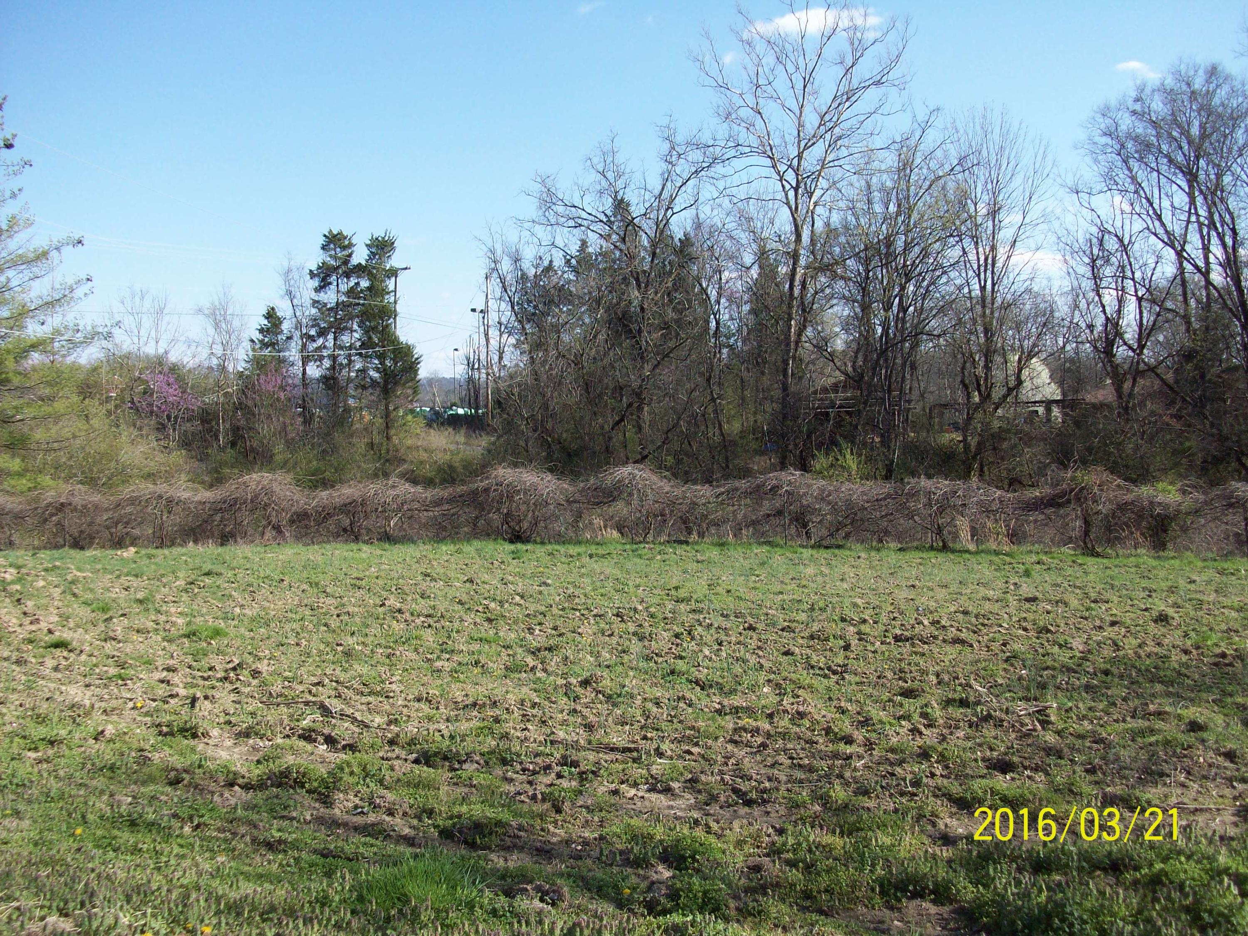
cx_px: 624
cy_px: 468
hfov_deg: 54.0
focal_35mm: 34
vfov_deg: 41.8
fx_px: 1226
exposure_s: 1/597
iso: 64
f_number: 2.8
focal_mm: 5.7
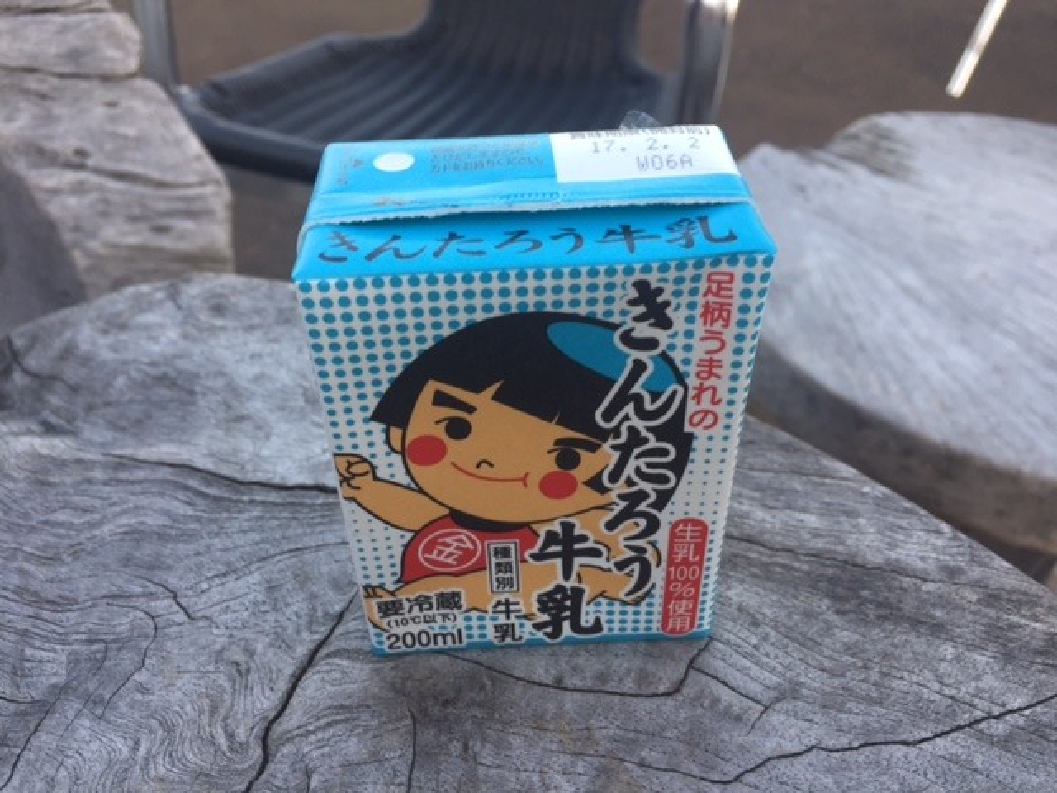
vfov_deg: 48.2
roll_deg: -2.6
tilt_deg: -39.9
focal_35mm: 29
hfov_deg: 61.7
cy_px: 396
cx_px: 528
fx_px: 886
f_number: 2.2
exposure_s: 1/121
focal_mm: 4.15
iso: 32
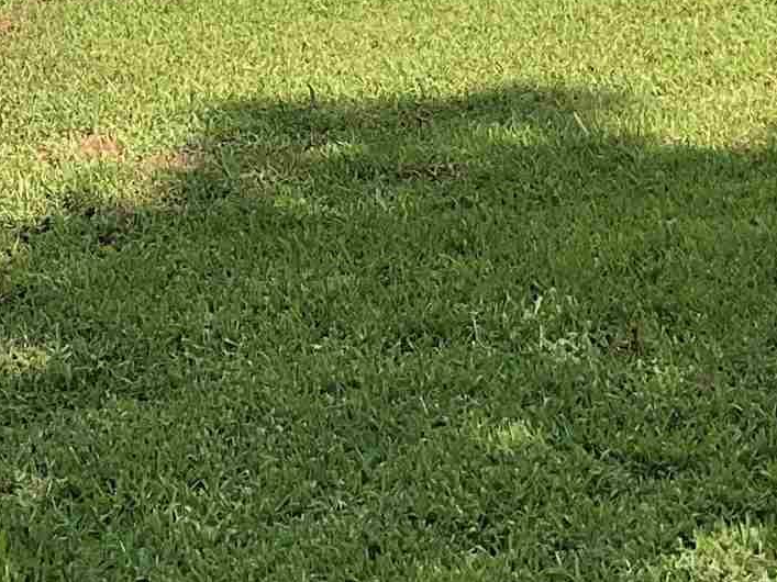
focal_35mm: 126
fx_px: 2828
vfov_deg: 11.1
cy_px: -400
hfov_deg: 15.4
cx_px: 64
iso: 16
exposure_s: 1/1121
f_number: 1.8
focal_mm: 3
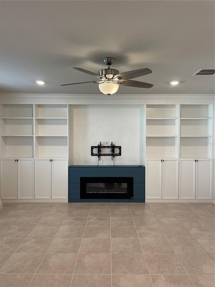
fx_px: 215
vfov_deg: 67.3
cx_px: 108
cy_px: 144
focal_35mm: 26
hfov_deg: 53.1
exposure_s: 1/120
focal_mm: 5.1
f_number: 1.6
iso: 125
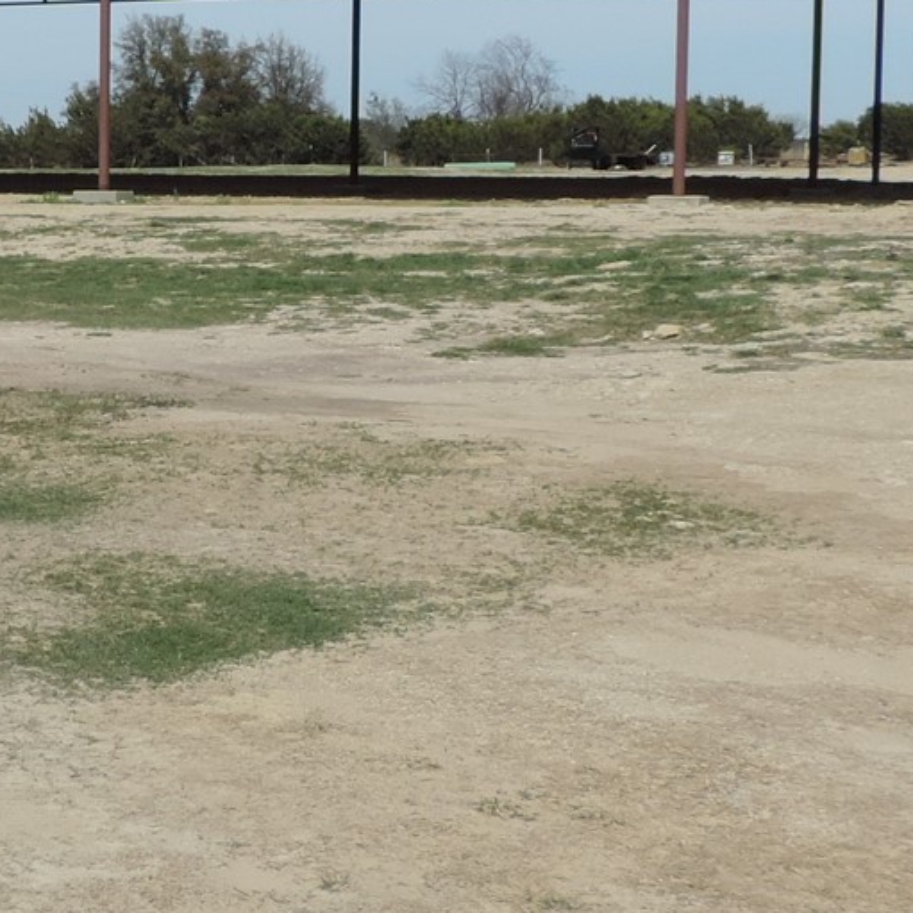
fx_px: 2536
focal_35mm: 85
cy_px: 389
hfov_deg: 19.8
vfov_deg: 20.4
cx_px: 9
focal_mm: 4.3
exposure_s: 1/1600
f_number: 3
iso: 80
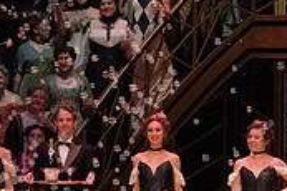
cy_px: 51
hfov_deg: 5.4
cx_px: 249
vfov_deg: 3.6
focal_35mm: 379
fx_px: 3019
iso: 12800
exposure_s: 1/400
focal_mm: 113
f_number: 16
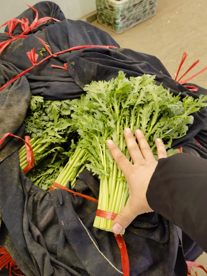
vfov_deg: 65.3
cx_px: 104
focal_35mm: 27
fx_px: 215
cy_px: 138
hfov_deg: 51.3
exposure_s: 1/33.3
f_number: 1.9
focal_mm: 6.67
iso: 500
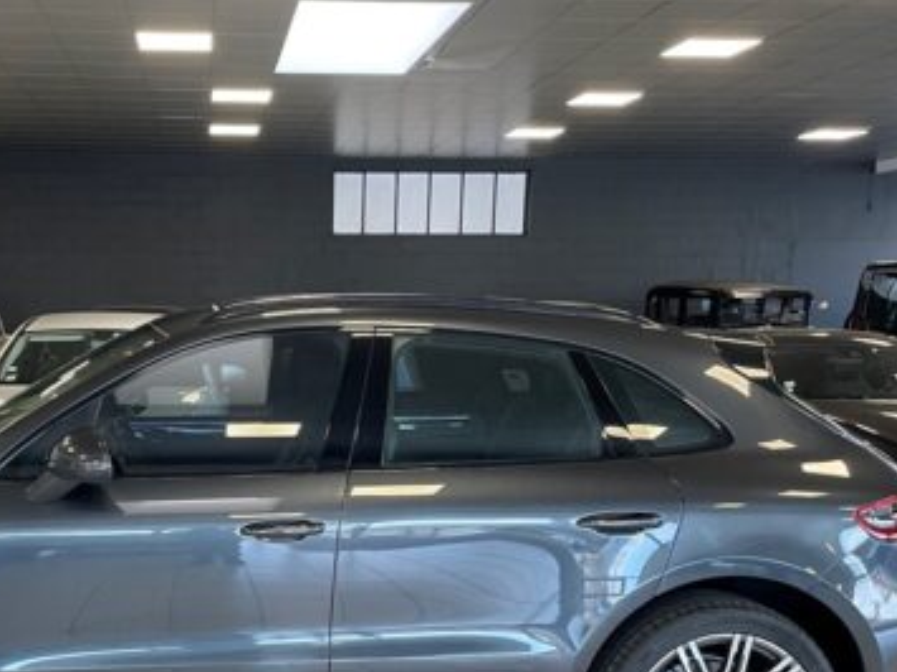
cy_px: 483
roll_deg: -0.2
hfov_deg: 41.9
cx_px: 243
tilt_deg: -9.3
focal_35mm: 44
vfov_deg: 32.4
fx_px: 1140
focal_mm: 4.2
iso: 125
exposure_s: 1/88
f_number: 1.6
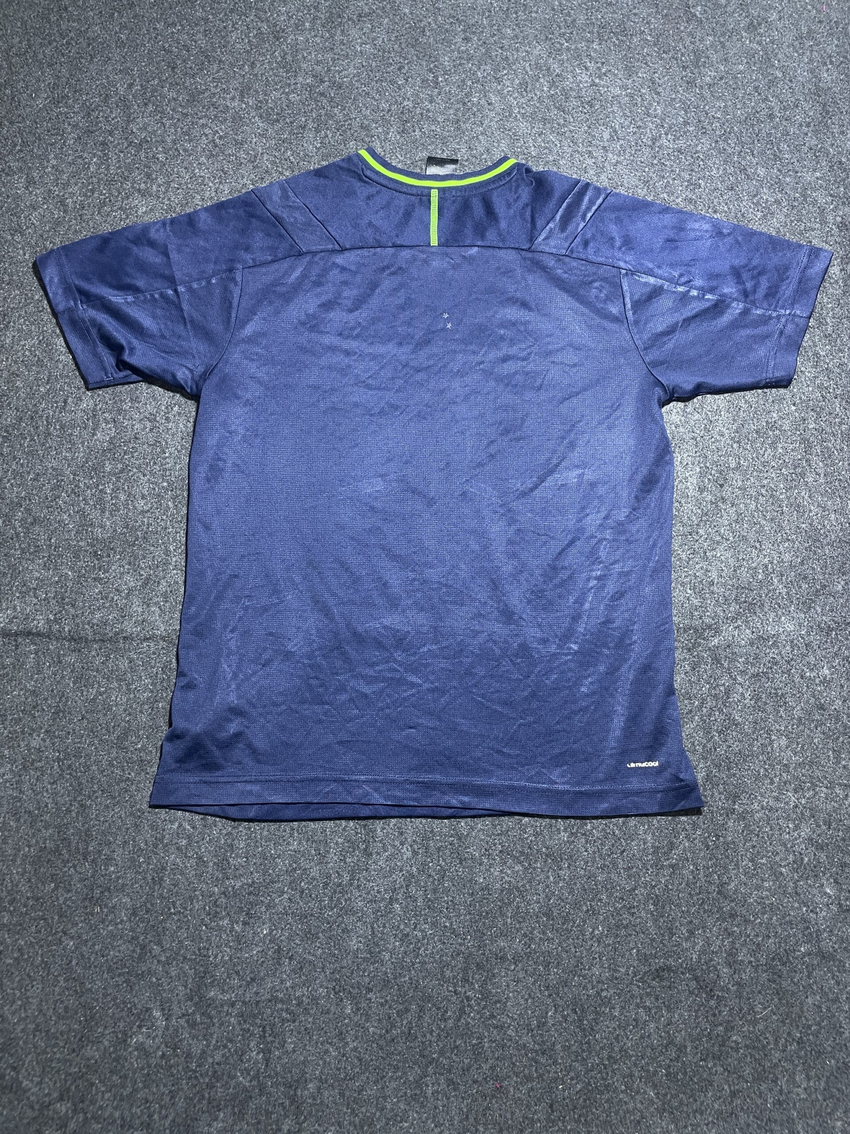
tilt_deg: -48.9
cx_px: 425
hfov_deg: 53.1
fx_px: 851
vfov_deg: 67.3
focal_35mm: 26
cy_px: 567
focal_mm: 4.2
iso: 160
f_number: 1.6
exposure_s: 1/50
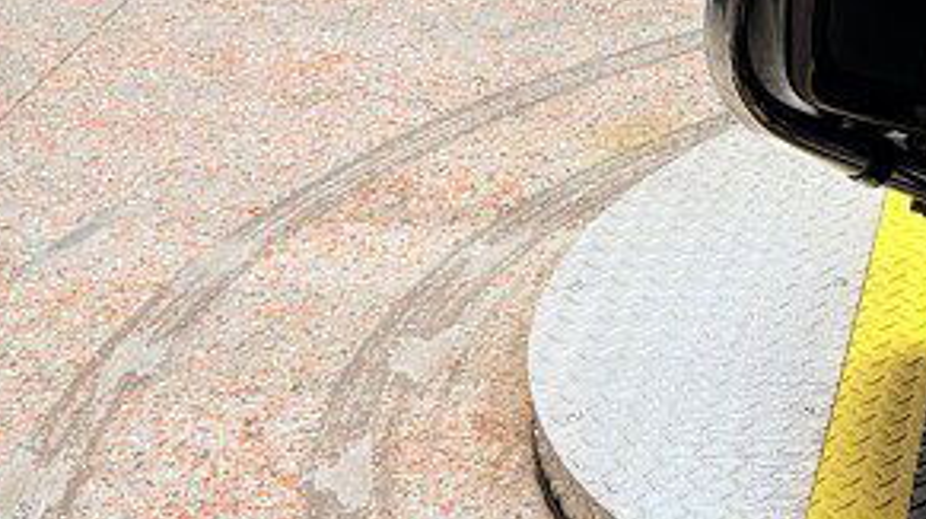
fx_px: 2551
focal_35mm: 104
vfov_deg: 11.1
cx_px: 1192
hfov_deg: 19.1
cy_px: -293
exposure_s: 1/120
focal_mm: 5.96
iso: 50
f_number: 1.6
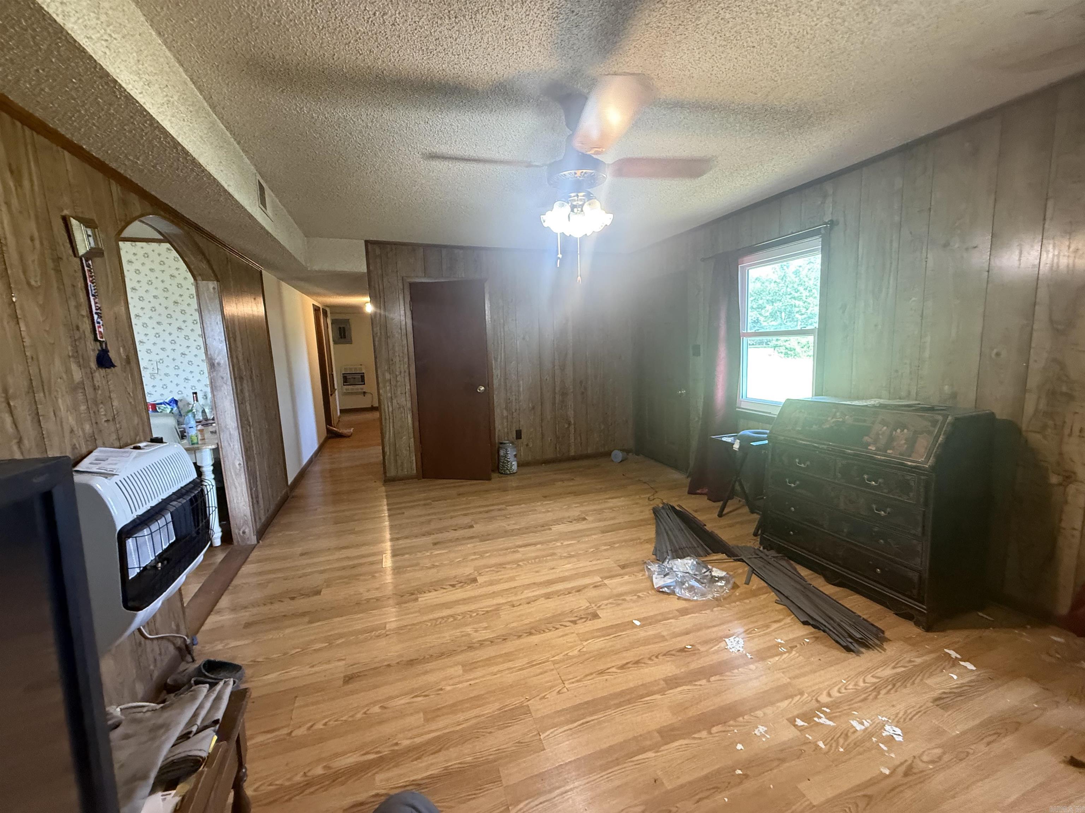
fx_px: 439
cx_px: 542
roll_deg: +1.4
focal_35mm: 14
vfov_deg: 85.7
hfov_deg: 102.1
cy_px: 406
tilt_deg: -7.0
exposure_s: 1/60
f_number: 2.2
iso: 500
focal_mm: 2.22
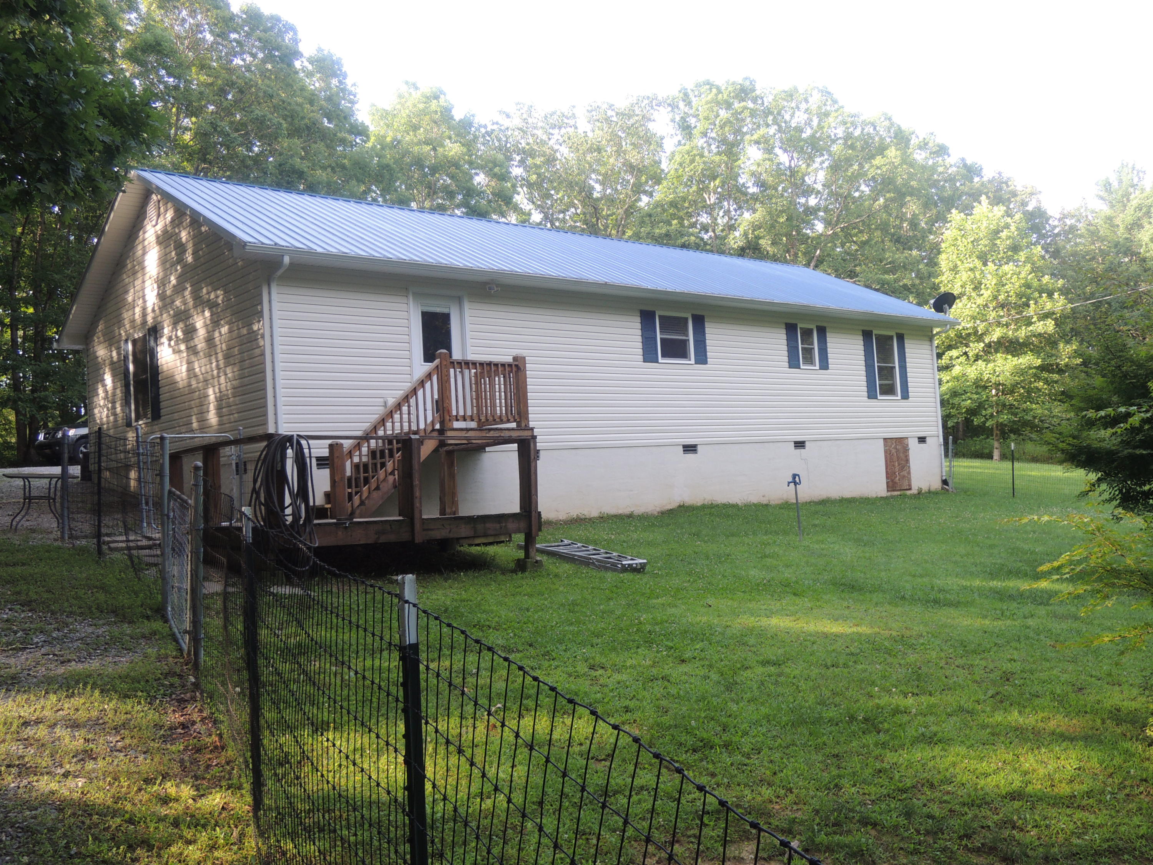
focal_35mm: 31
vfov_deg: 45.4
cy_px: 432
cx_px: 576
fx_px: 1033
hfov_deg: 58.4
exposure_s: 1/100
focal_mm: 5.5
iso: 100
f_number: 3
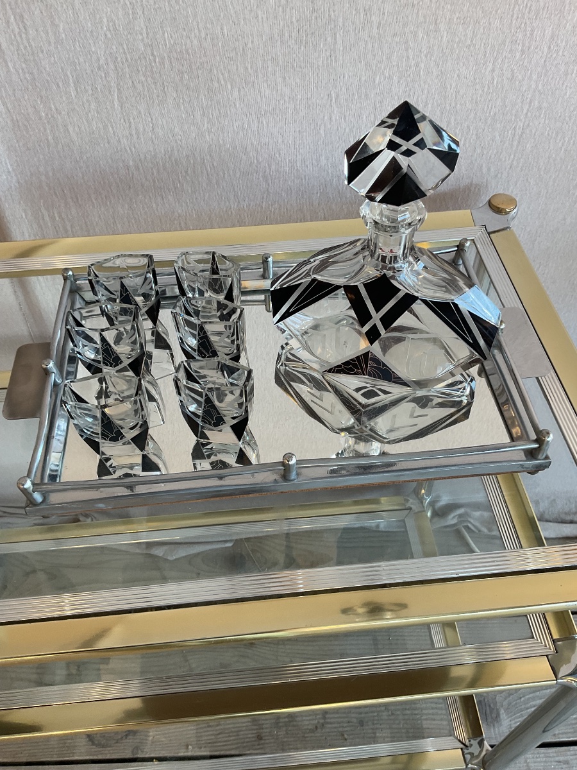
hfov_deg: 48.2
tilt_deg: -45.9
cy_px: 385
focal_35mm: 29
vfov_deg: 61.7
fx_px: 645
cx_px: 288
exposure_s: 1/100
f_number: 1.8
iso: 40
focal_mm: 3
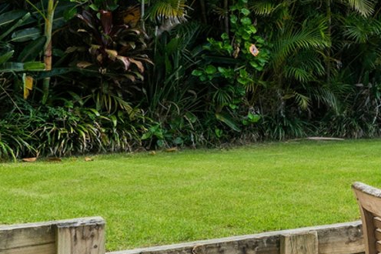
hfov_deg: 24.3
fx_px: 656
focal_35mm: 62
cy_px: 118
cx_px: 590
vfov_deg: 21.9
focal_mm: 16
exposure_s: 1/400
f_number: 9
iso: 320
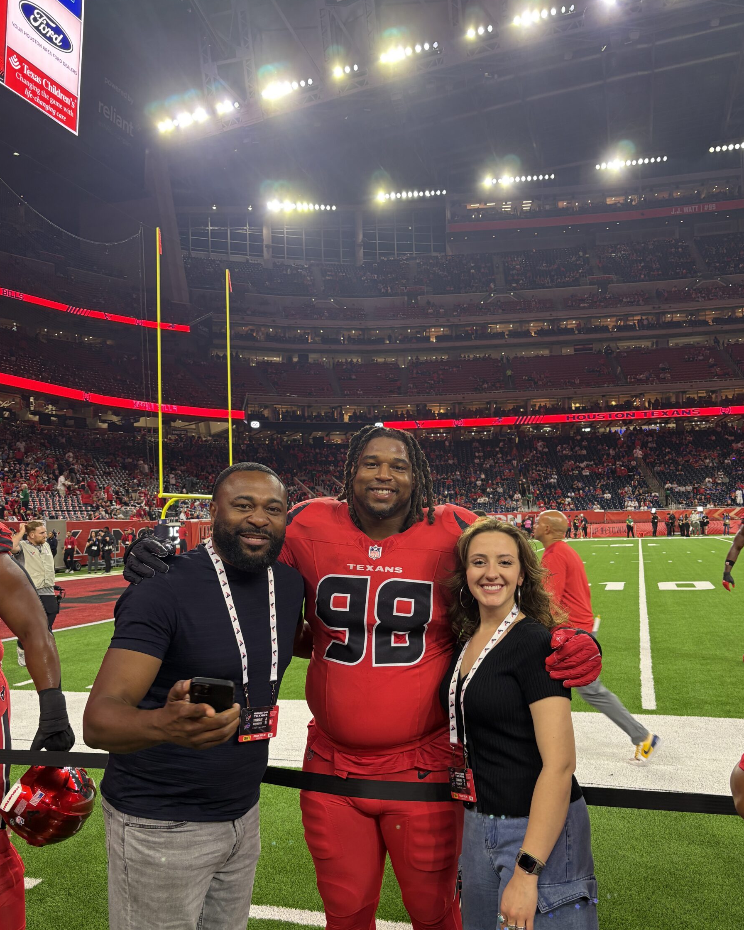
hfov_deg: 50.0
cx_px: 387
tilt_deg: +1.1
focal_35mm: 29
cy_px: 506
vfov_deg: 60.3
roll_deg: +1.0
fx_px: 798
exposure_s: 1/96
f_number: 1.6
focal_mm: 5.96
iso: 125
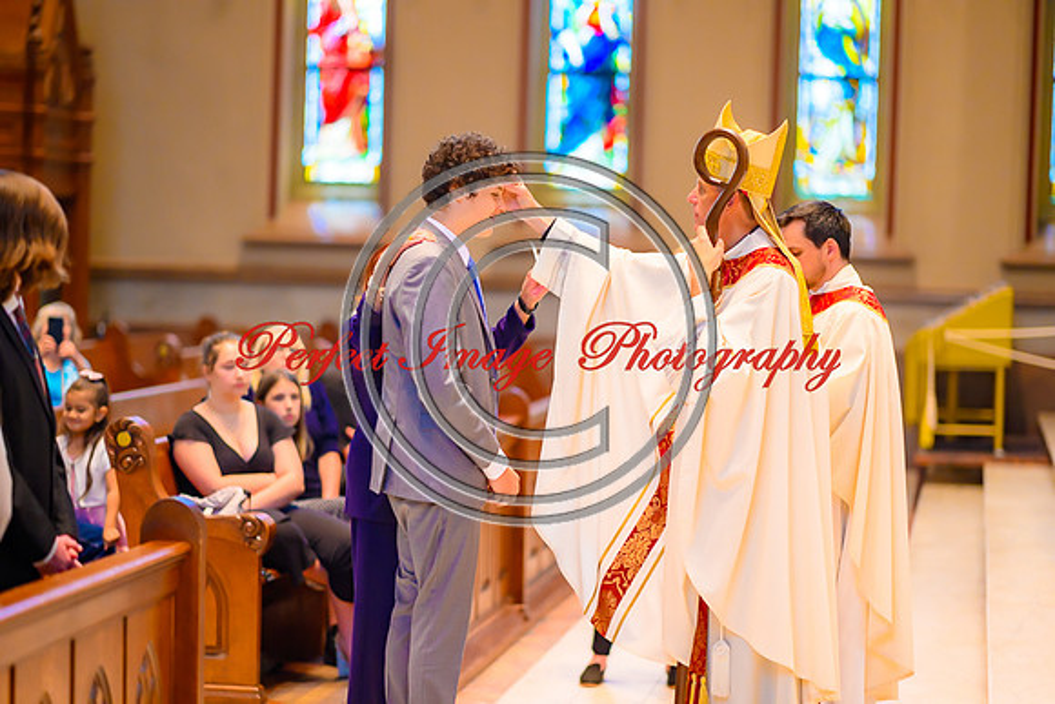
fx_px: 3078
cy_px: 352
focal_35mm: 105
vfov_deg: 13.0
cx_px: 528
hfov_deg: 19.5
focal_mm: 105
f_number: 1.4
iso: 900
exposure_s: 1/100
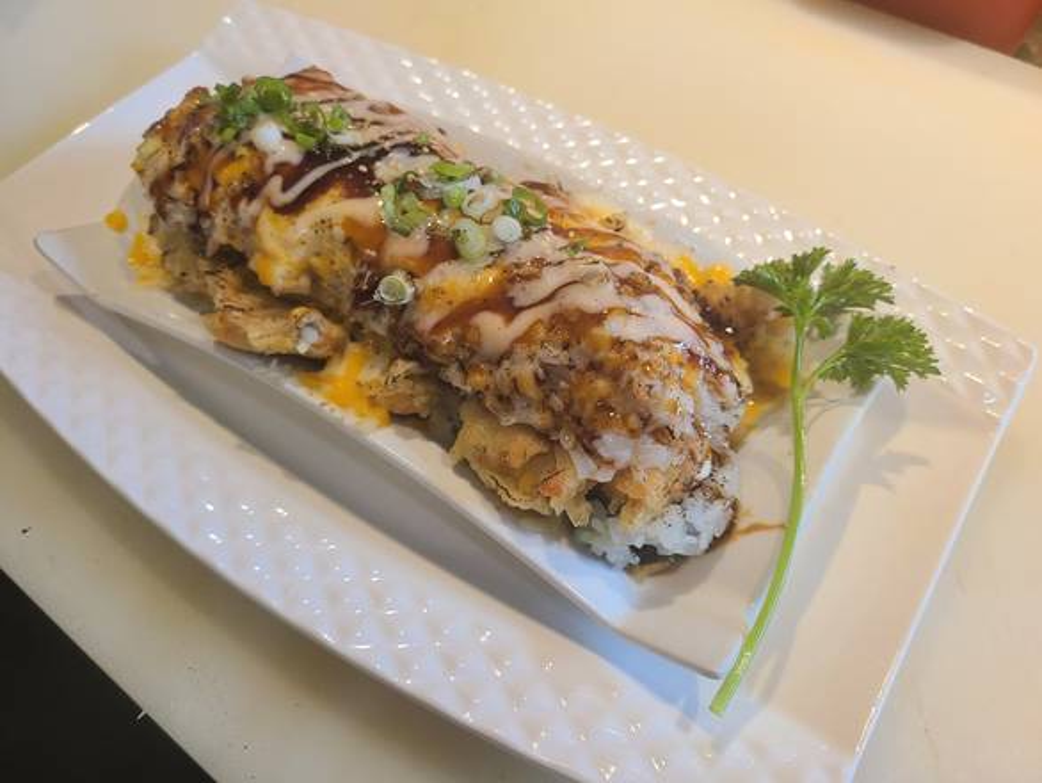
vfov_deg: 53.1
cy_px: 392
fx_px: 783
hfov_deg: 67.3
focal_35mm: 26
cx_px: 521
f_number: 1.8
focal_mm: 5.4
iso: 200
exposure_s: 1/59
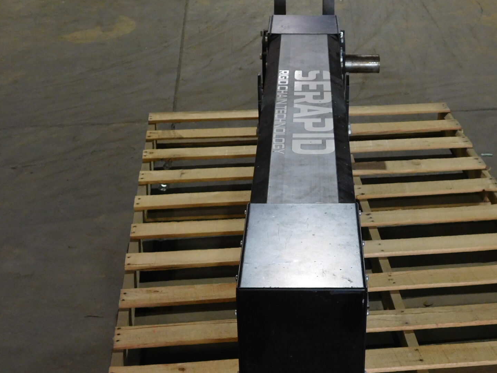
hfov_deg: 30.1
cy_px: 249
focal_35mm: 64
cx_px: 323
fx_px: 919
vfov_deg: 22.8
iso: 400
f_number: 3.7
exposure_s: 1/25
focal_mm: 8
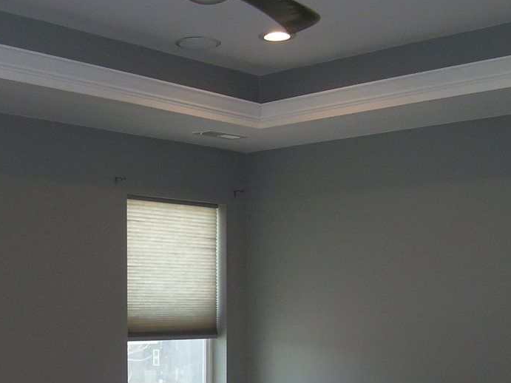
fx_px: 930
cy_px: 316
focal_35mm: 63
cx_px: 121
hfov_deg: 30.2
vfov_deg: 22.9
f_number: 2.7
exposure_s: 1/60
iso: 80
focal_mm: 5.6
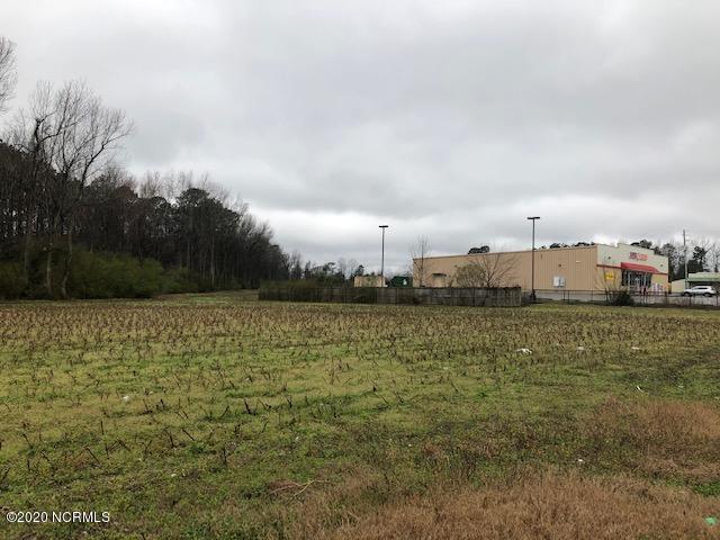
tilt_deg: +1.9
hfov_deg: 63.4
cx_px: 360
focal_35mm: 28
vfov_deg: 49.7
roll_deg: -0.9
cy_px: 270
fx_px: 582
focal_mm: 4
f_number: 1.8
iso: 20
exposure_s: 1/317
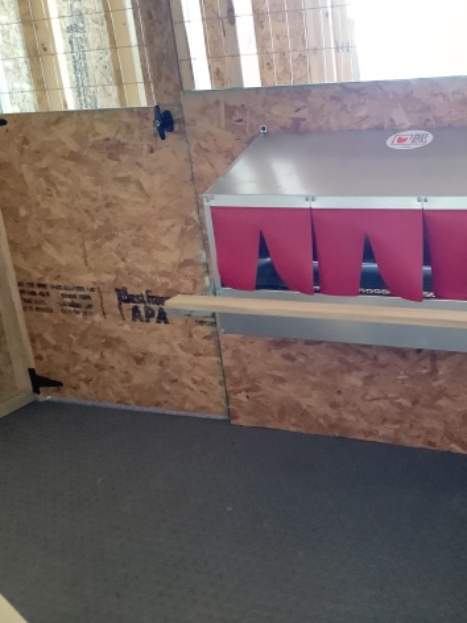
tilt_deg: -17.8
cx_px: 396
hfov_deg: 33.0
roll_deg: +0.8
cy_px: 314
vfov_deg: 44.8
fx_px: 755
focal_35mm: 42
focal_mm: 3.3
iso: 320
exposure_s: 1/50
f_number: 2.4
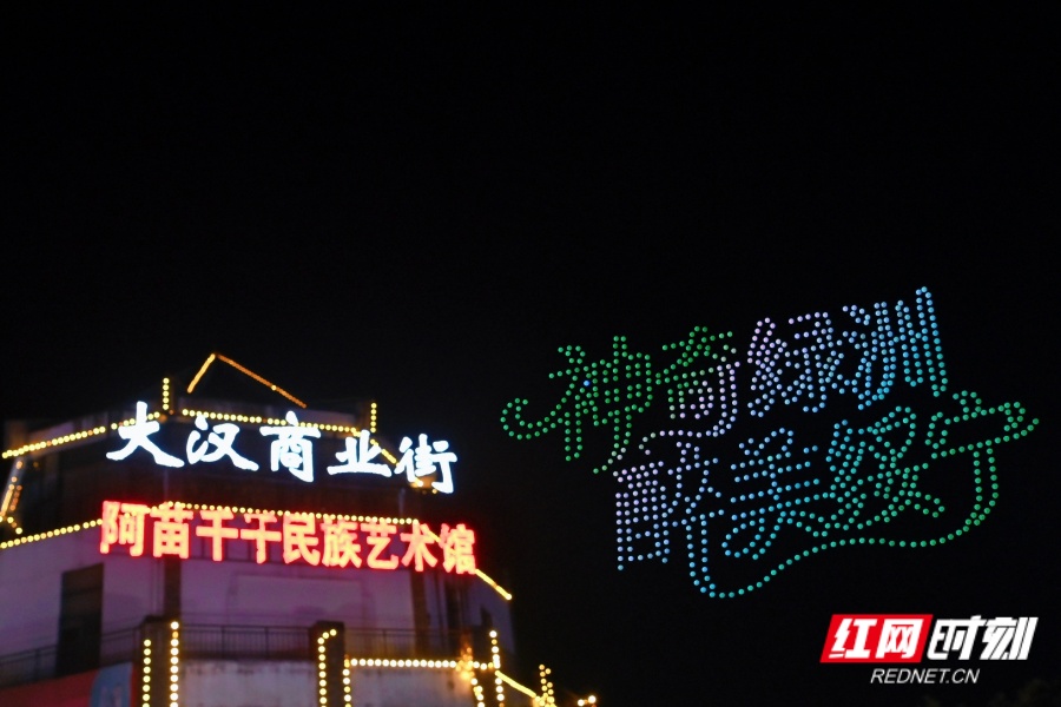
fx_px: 1238
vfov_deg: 31.9
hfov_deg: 46.4
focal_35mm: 42
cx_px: 530
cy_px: 354
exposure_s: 1/125
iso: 1600
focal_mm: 28
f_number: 4
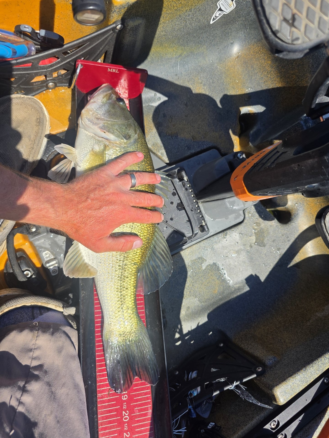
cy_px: 219
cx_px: 164
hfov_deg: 58.9
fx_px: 291
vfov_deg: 73.9
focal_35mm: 23
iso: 80
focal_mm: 6.3
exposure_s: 1/5017
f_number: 1.7
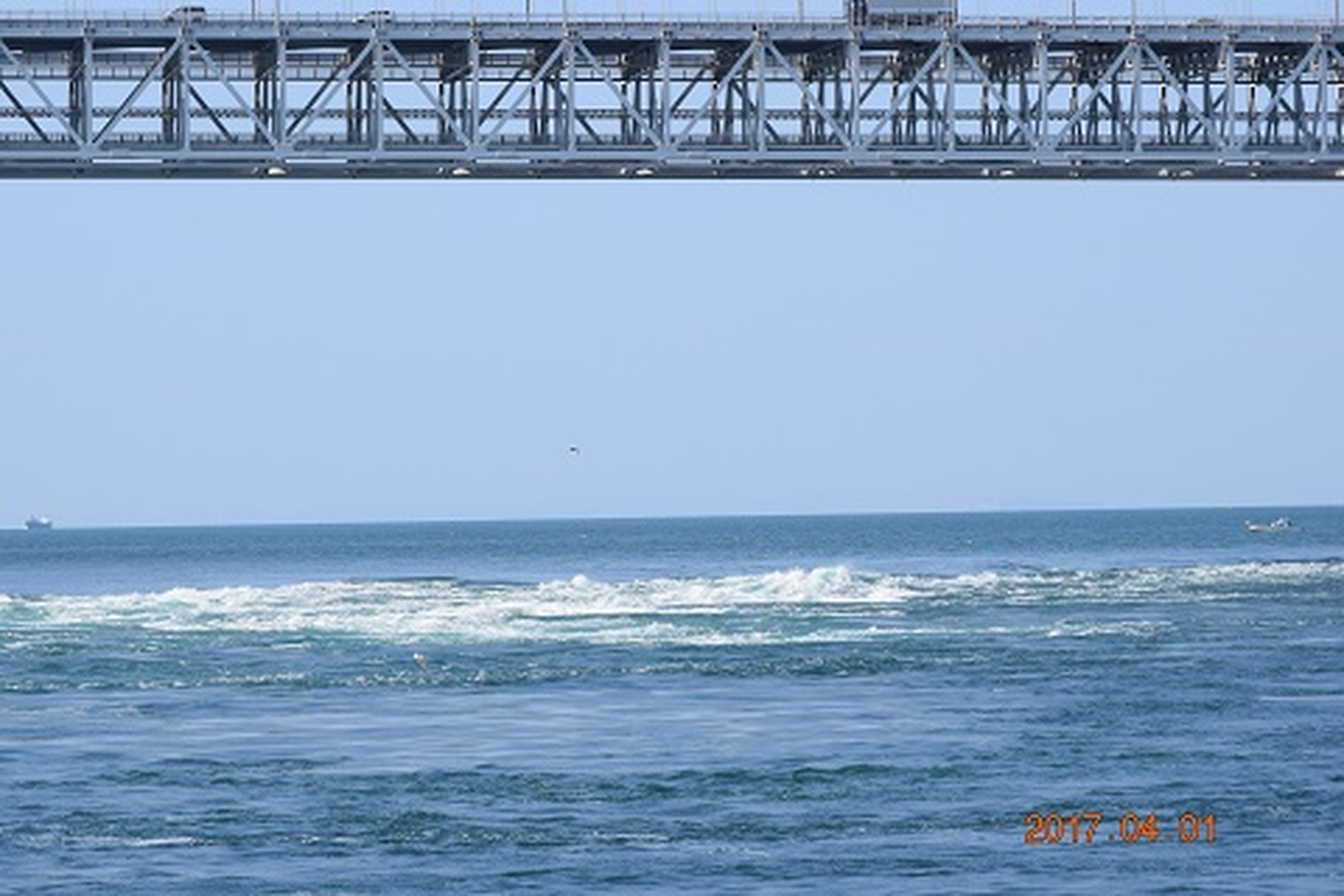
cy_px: 448
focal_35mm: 174
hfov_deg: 11.8
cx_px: 672
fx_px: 6495
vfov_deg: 7.9
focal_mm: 116
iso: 200
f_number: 10
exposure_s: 1/400
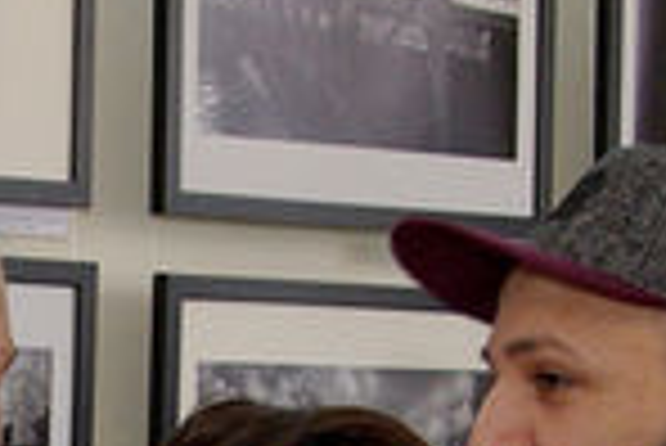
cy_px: 788
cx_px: -176
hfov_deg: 9.2
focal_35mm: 219
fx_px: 4055
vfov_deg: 6.2
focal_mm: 24
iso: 500
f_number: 5.6
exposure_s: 1/50
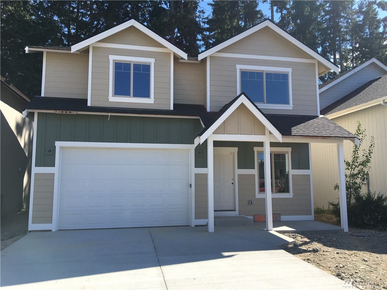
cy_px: 145
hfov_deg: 61.7
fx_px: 324
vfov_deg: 48.2
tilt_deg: +7.4
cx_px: 194
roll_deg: +0.2
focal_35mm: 29
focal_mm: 4.15
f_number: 2.2
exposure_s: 1/874
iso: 25
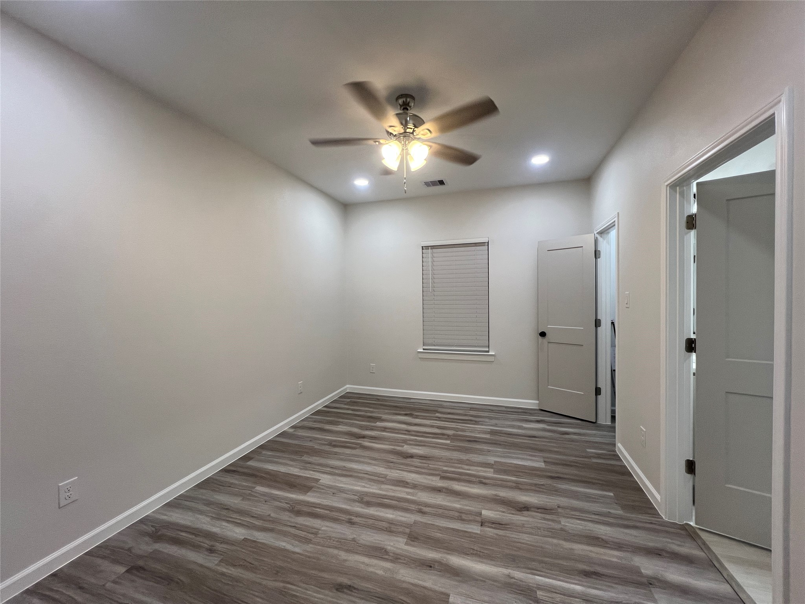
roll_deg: +0.9
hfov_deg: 106.2
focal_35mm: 13
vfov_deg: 89.9
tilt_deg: -2.4
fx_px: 302
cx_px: 402
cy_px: 302
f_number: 1.8
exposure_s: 1/120
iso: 125
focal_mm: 1.57
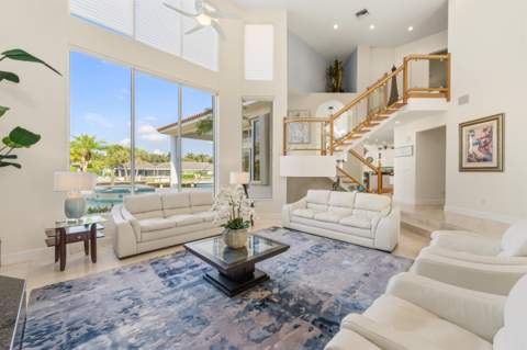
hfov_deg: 104.3
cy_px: 175
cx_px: 264
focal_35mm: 14
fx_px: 205
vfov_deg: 81.1
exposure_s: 1/20
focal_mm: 14
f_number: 9
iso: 250
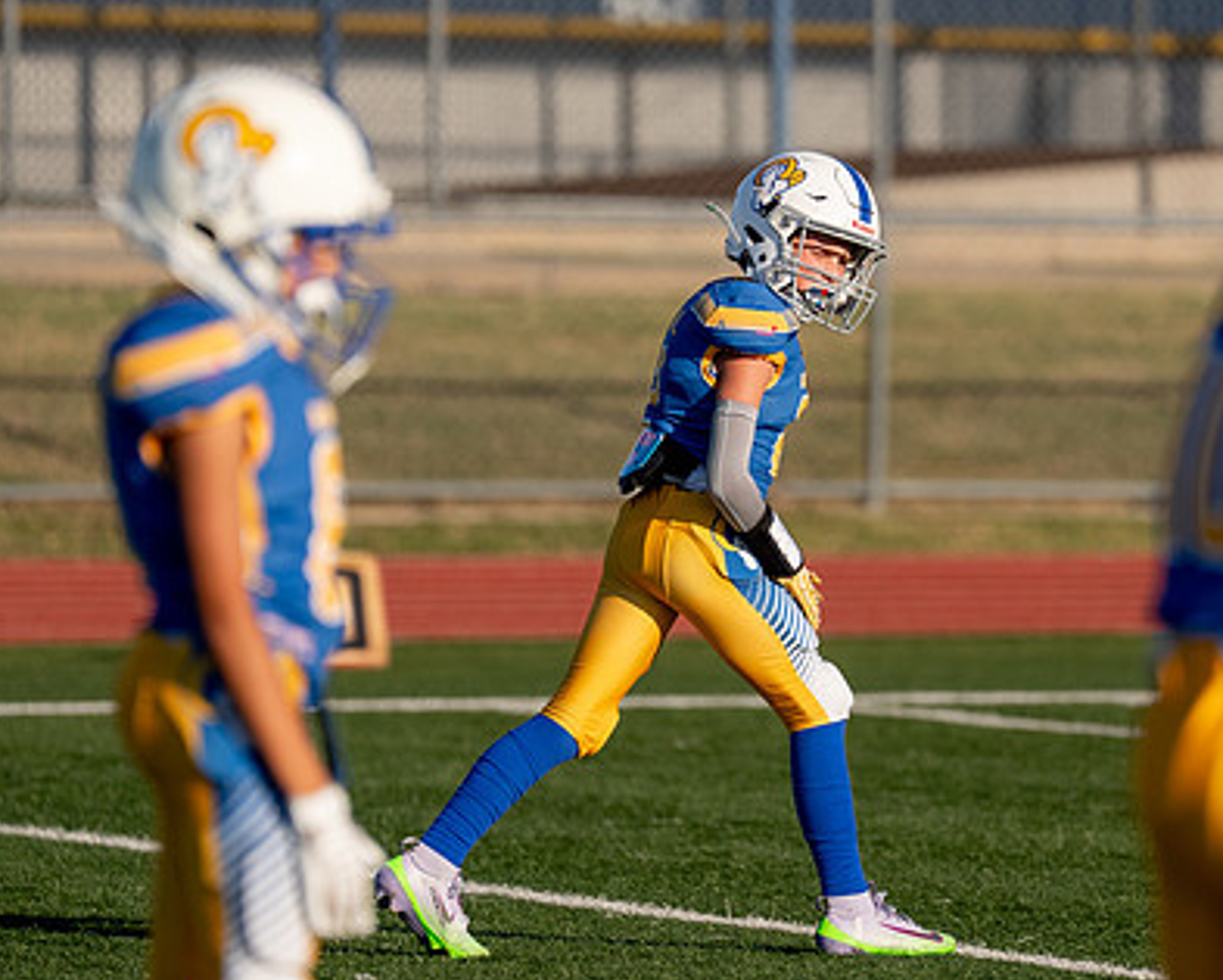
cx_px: 812
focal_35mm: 422
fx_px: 15286
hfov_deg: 4.6
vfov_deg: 3.7
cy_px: 436
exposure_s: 1/5000
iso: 200
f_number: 2.8
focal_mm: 200
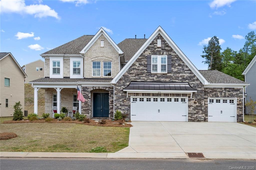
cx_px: 128
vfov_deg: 41.1
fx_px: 227
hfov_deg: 58.8
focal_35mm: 32
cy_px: 85
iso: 250
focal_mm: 32
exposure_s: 1/400
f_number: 11
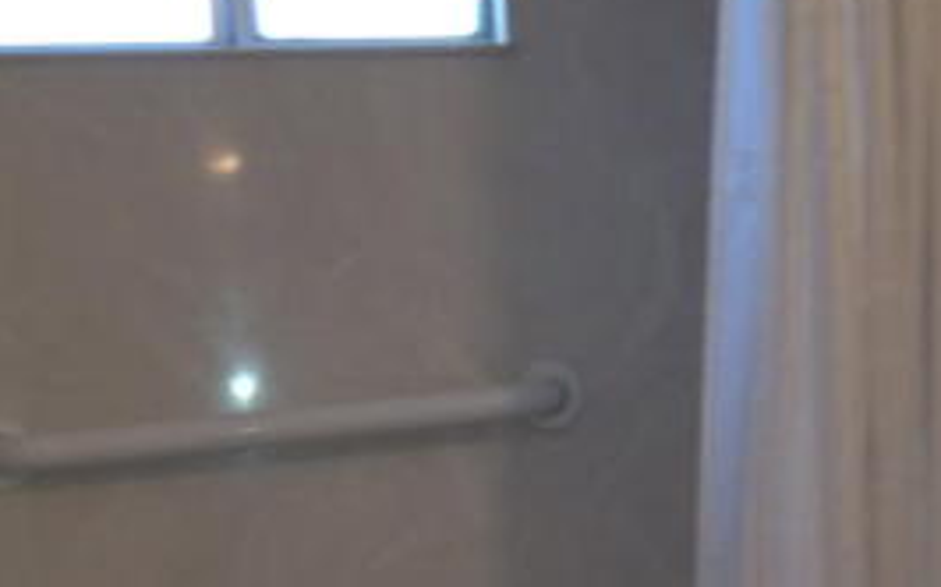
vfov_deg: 11.3
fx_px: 2743
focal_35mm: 107
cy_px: 1079
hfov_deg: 19.4
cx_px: 616
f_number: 2.4
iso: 50
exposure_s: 1/20
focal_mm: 4.28
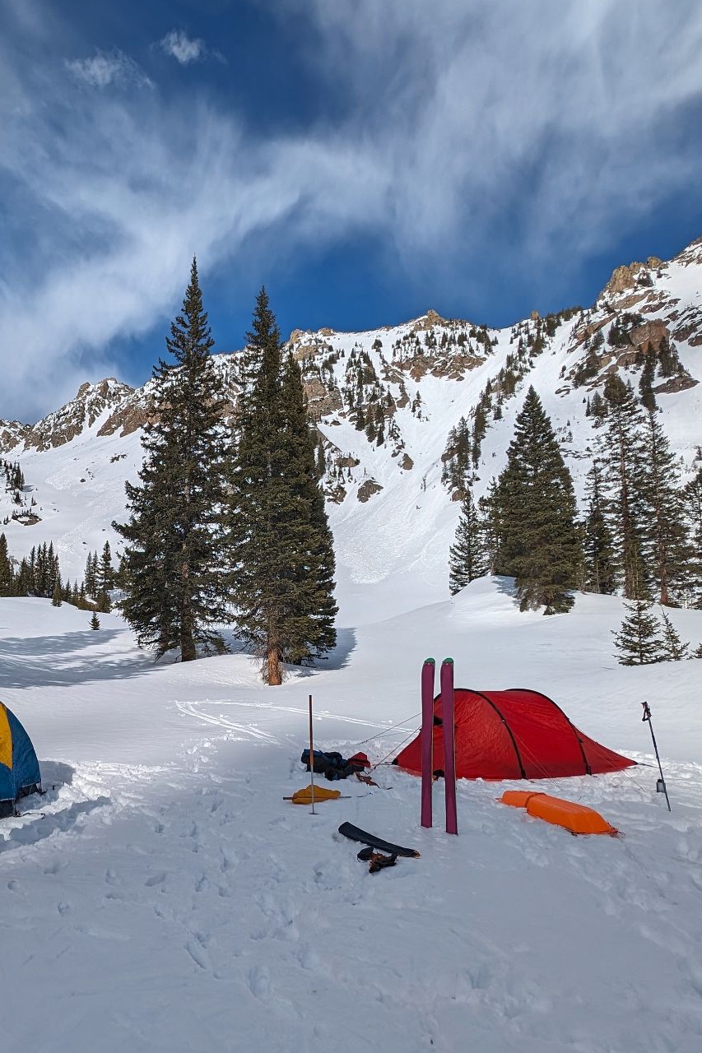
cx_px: 205
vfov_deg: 83.8
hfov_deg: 59.7
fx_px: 585
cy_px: 575
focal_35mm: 20
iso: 41
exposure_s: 1/5076
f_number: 1.95
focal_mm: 2.23
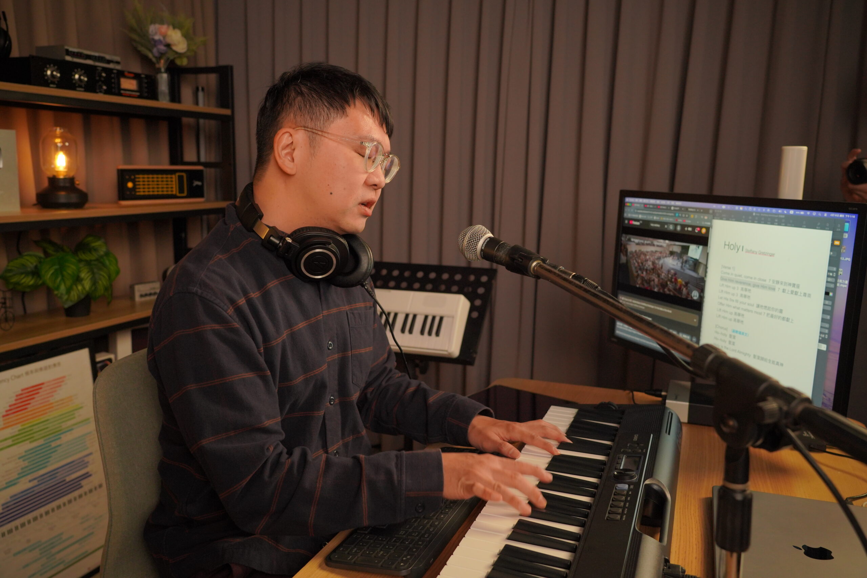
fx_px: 698
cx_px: 434
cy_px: 289
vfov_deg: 45.0
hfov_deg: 63.7
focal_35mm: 29
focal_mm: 29
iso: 1600
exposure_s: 1/100
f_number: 4.5
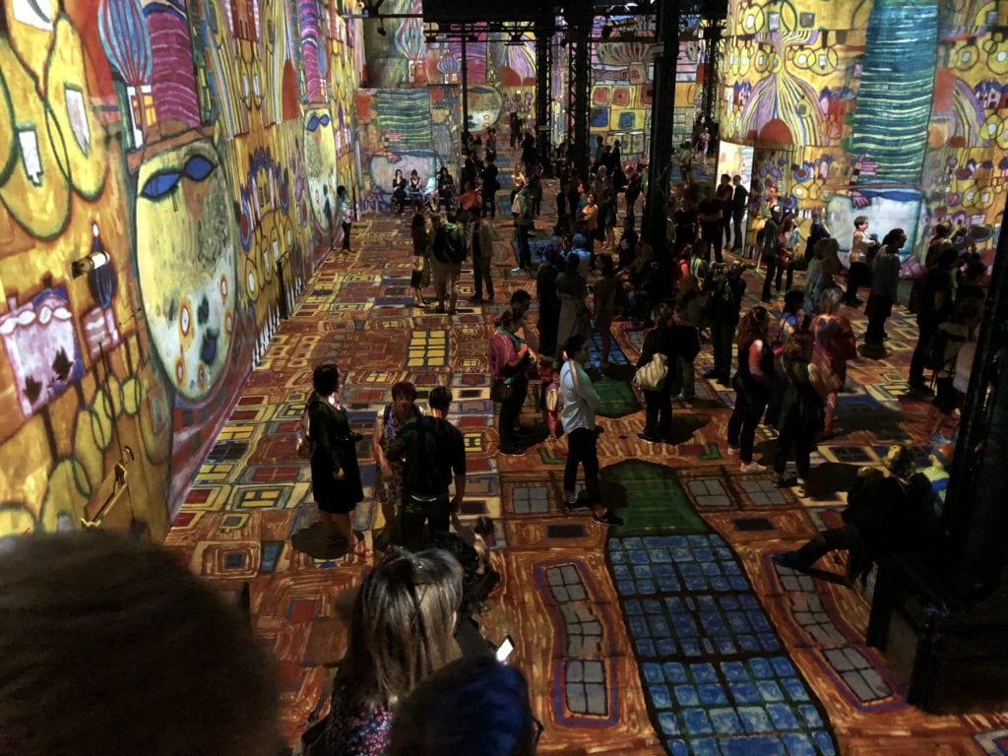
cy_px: 378
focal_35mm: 28
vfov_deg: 49.7
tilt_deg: -20.7
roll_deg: +0.4
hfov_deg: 63.4
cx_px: 504
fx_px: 815
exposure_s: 1/4
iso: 250
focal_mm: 3.99
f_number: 1.8
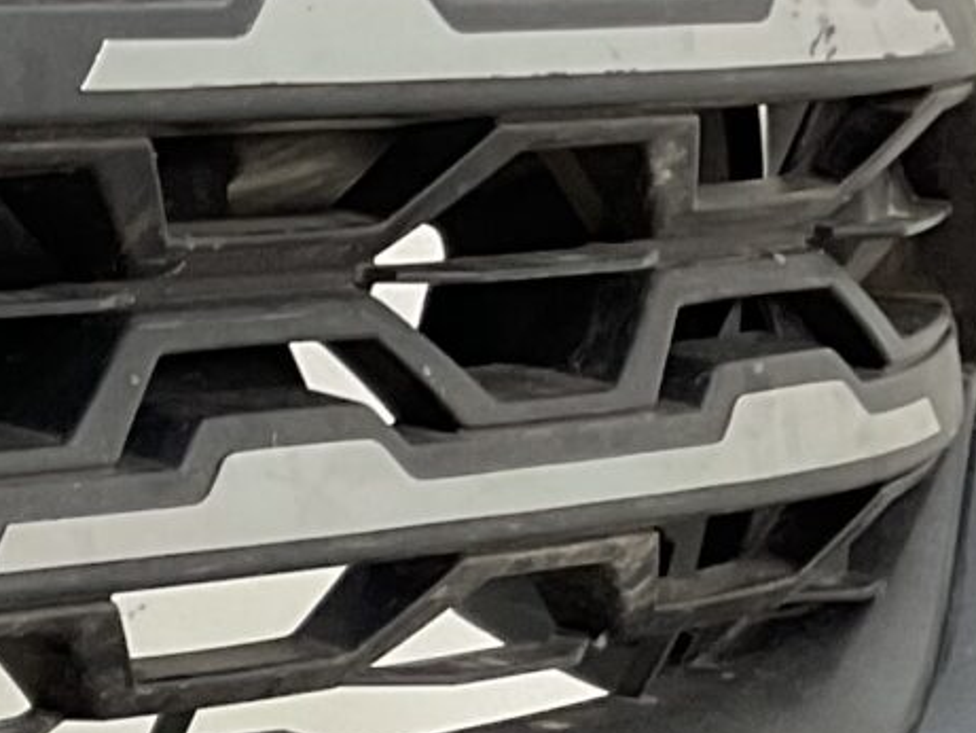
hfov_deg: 10.5
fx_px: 4541
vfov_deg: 8.8
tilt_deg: -18.4
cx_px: -1366
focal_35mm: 161
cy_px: 1373
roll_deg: -0.3
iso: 64
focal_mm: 3
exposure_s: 1/100
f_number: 1.8
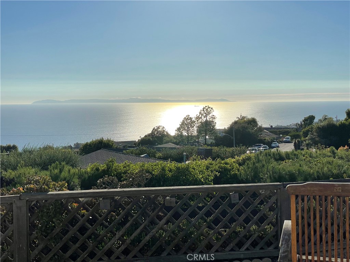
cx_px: 175
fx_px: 526
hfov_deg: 36.8
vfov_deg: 28.0
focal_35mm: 52
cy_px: 131
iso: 32
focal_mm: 6
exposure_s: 1/9524
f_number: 2
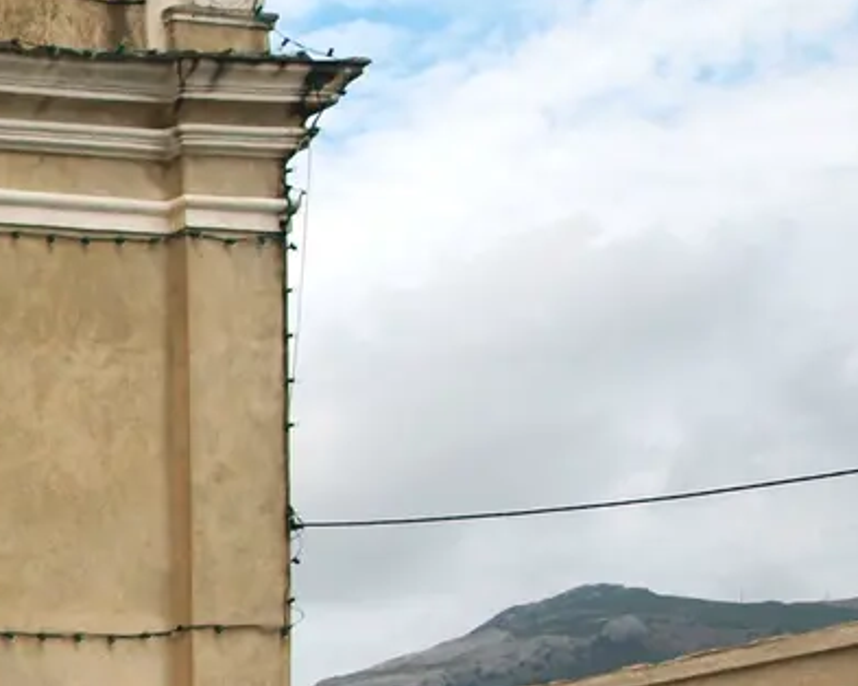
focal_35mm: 89
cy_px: 441
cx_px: -277
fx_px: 2259
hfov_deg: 19.7
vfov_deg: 17.2
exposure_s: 1/2500
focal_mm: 14
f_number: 3.5
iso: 200
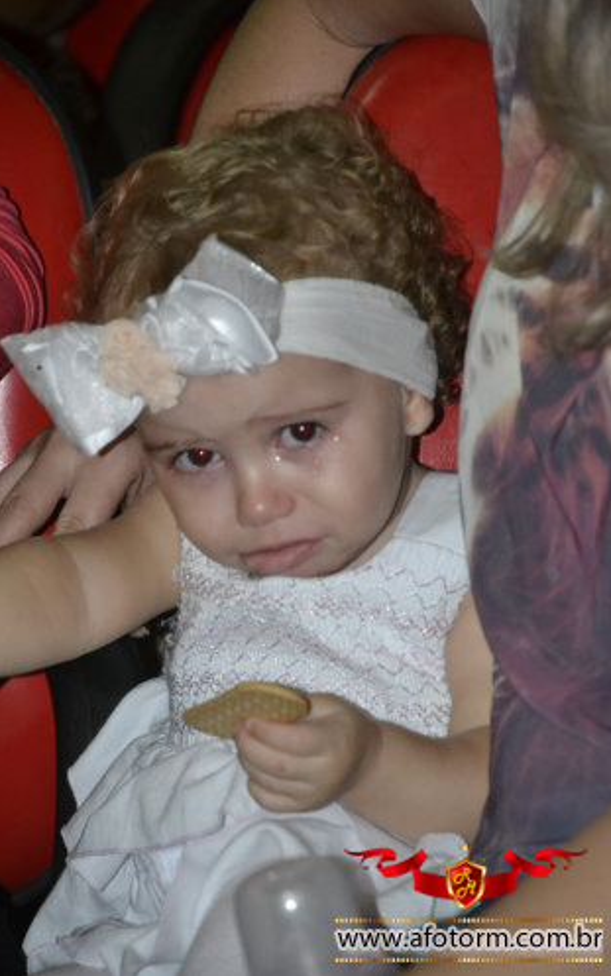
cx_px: 294
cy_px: 489
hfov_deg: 6.3
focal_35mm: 208
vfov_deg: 10.1
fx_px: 5524
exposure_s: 1/60
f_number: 5.6
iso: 3200
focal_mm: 135
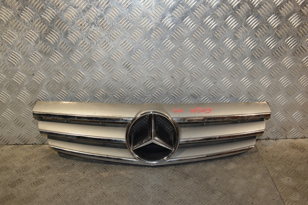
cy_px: 102
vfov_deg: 34.2
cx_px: 154
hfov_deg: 49.6
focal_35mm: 39
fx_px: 333
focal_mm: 26
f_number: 6.3
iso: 800
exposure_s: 1/200
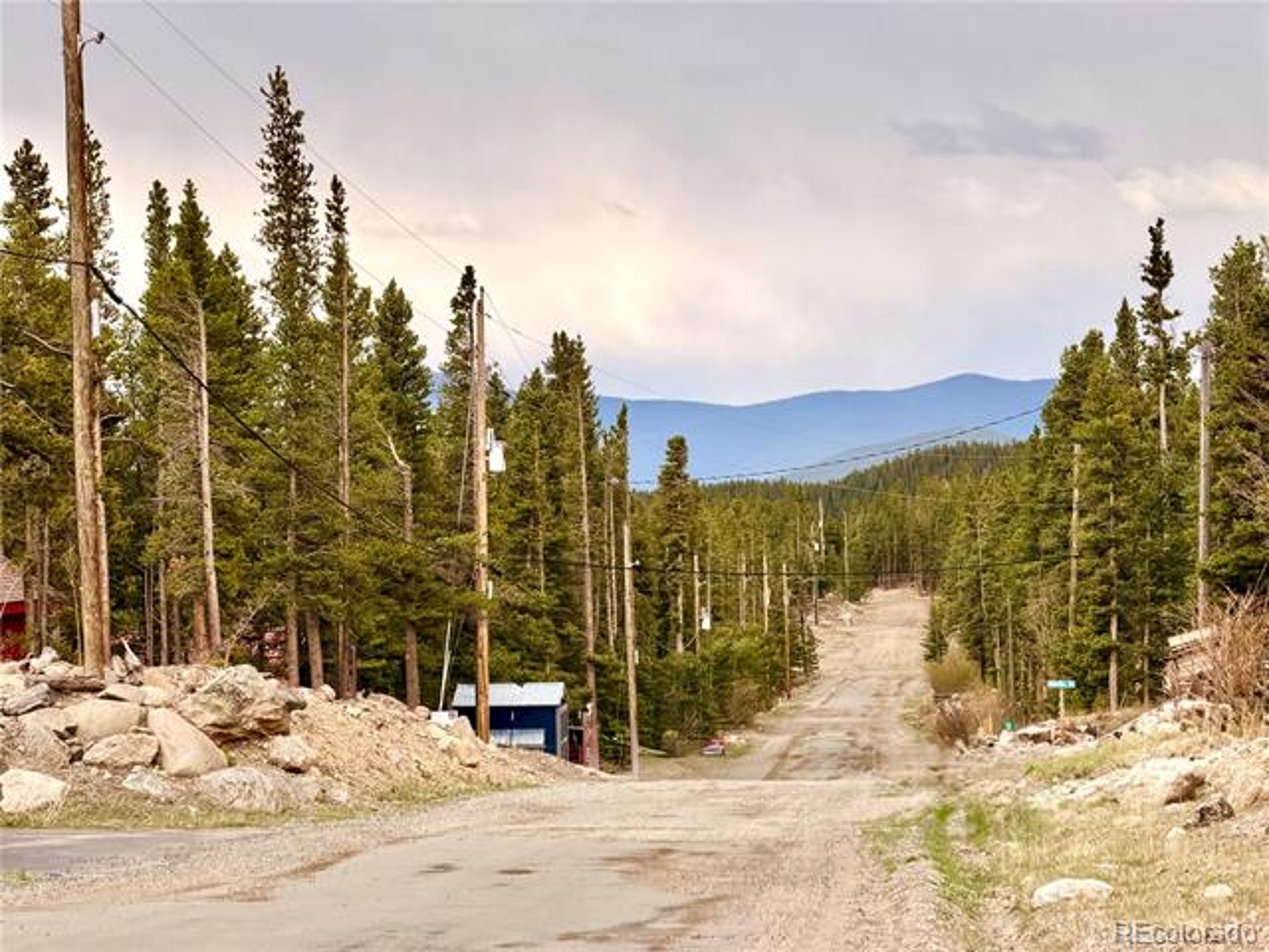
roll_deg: +1.2
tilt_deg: -0.5
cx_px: 634
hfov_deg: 19.6
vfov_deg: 14.8
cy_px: 476
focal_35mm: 100
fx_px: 3666
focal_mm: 16.89
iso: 50
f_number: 2.8
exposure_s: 1/527
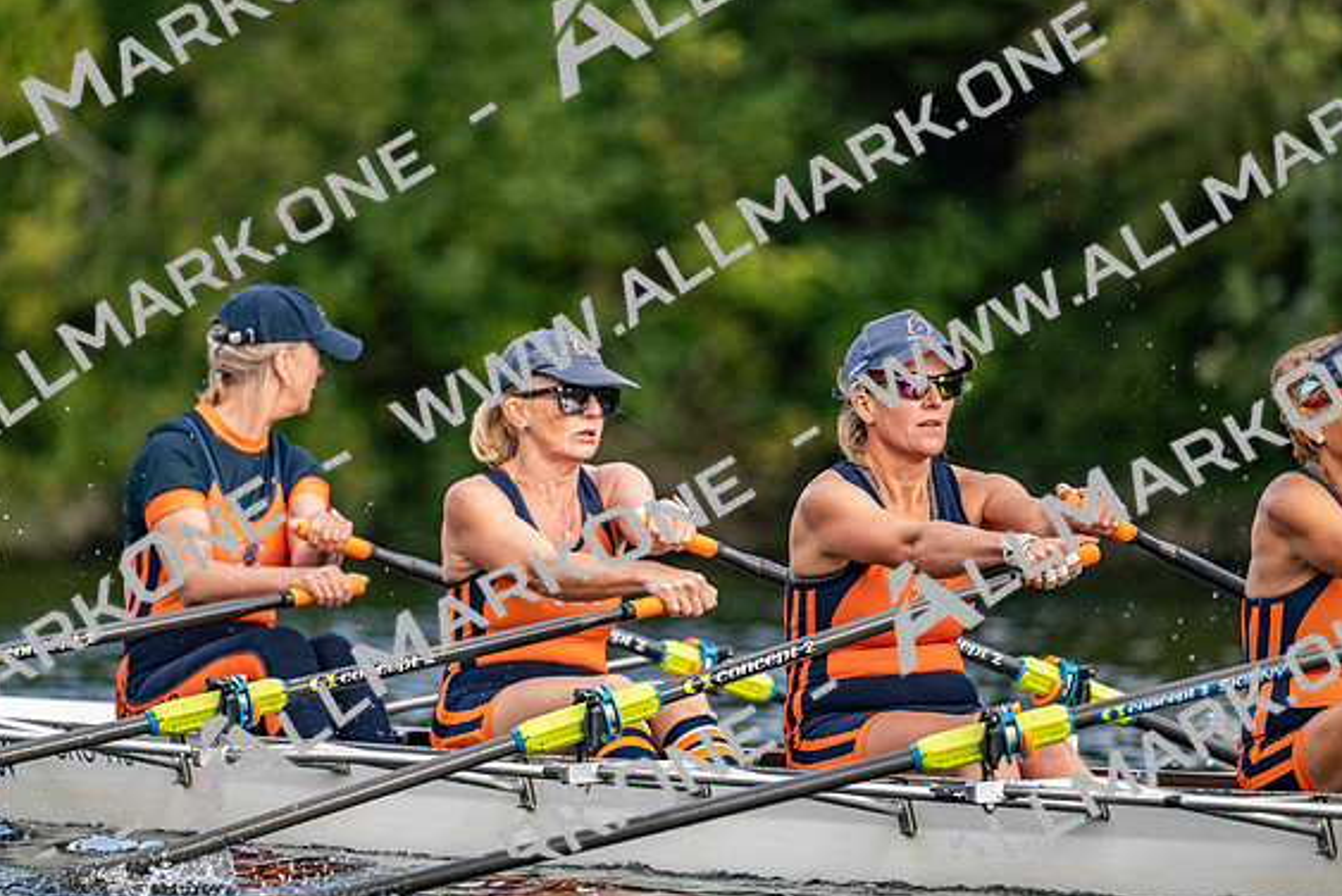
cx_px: 684
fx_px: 15366
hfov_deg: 5.0
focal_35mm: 412
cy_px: 449
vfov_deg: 3.3
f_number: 4.5
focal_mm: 400
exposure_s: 1/2000
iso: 800
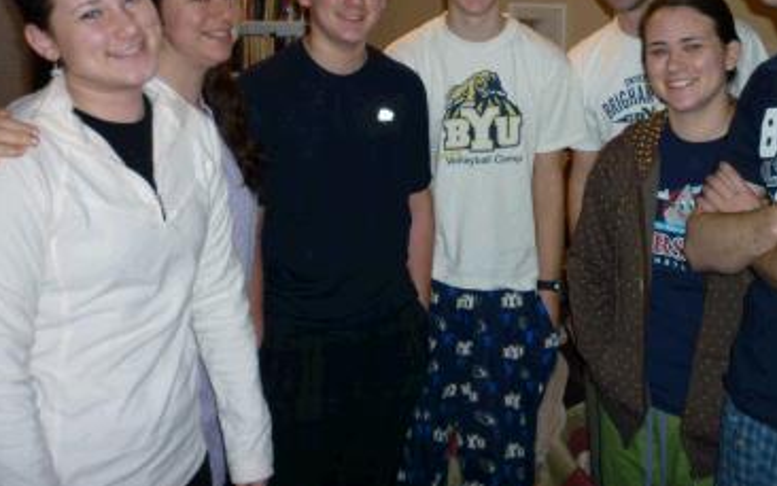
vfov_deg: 29.9
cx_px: 486
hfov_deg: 46.8
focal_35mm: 42
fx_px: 890
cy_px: 101
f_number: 3.3
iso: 125
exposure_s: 1/30
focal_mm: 5.2
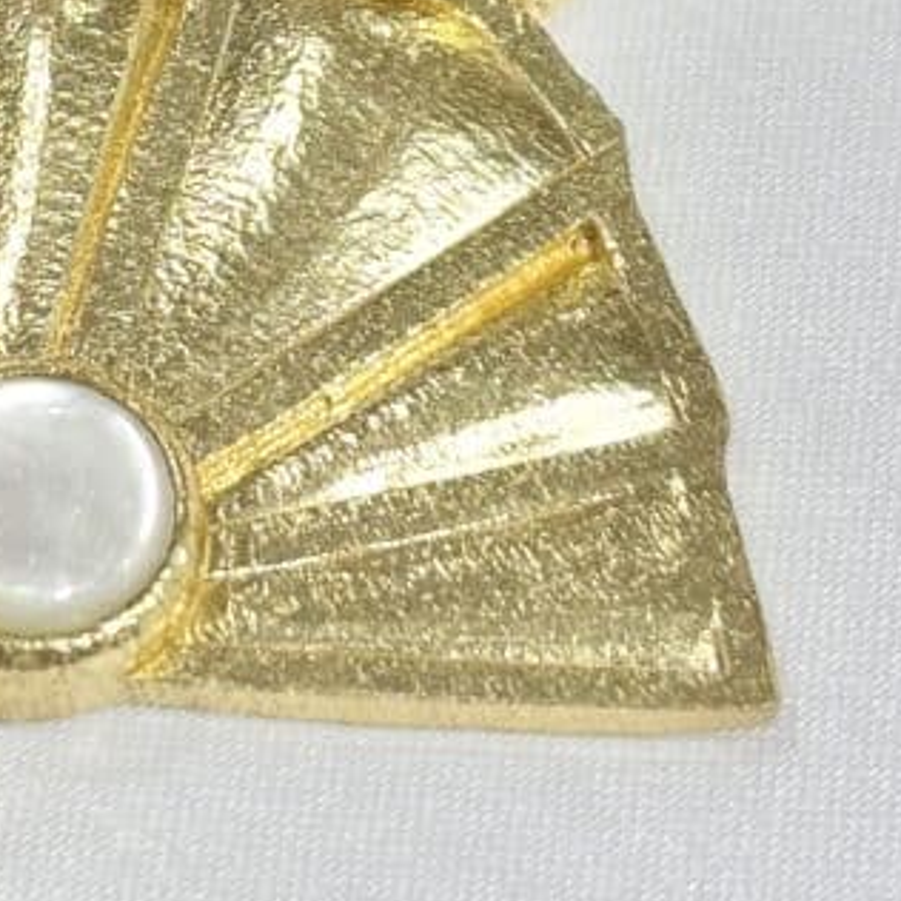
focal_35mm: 149
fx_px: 4388
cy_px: -57
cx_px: 163
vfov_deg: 11.6
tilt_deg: -44.5
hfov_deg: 11.7
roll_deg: +3.4
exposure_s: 1/330
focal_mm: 5.96
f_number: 1.6
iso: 32
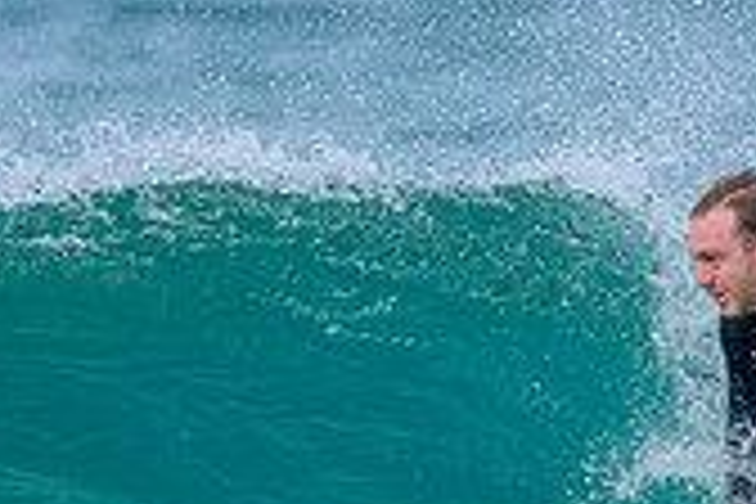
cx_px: 395
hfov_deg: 0.5
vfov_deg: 0.4
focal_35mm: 3809
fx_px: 79983
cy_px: 620
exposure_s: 1/2000
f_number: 6.3
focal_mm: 800
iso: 400
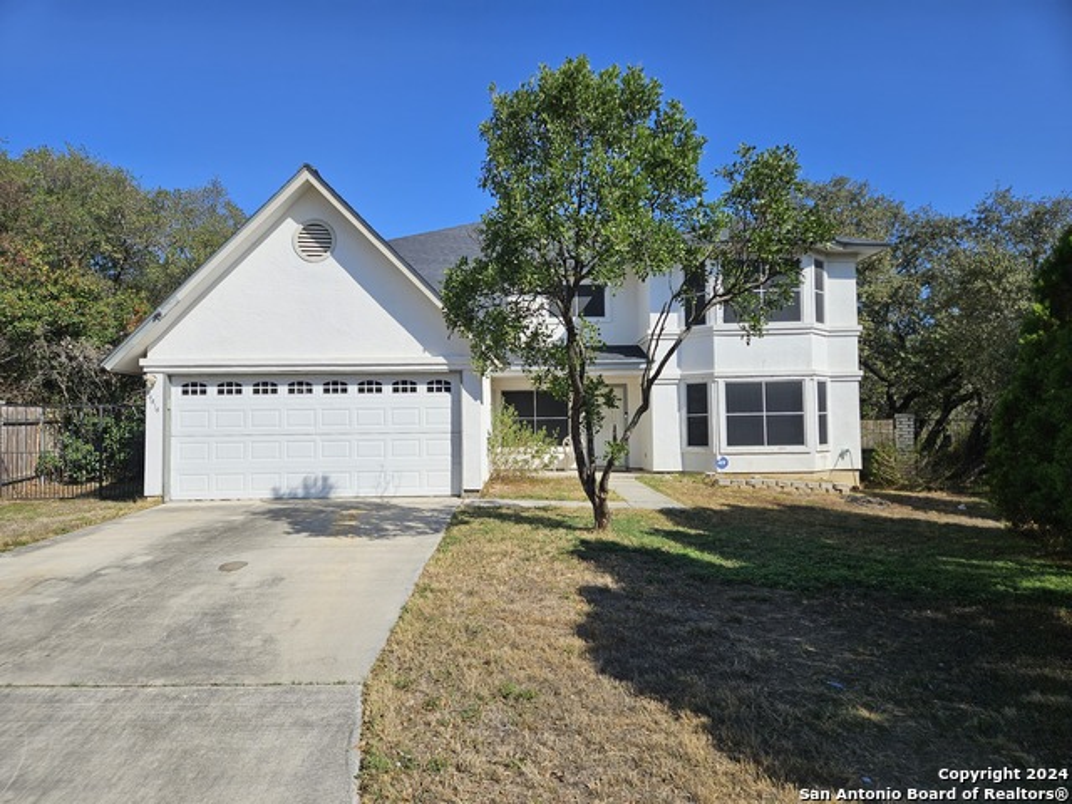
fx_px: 712
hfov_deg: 73.9
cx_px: 536
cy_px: 402
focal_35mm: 23
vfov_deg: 58.9
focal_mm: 5.4
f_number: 1.8
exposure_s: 1/3229
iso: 25
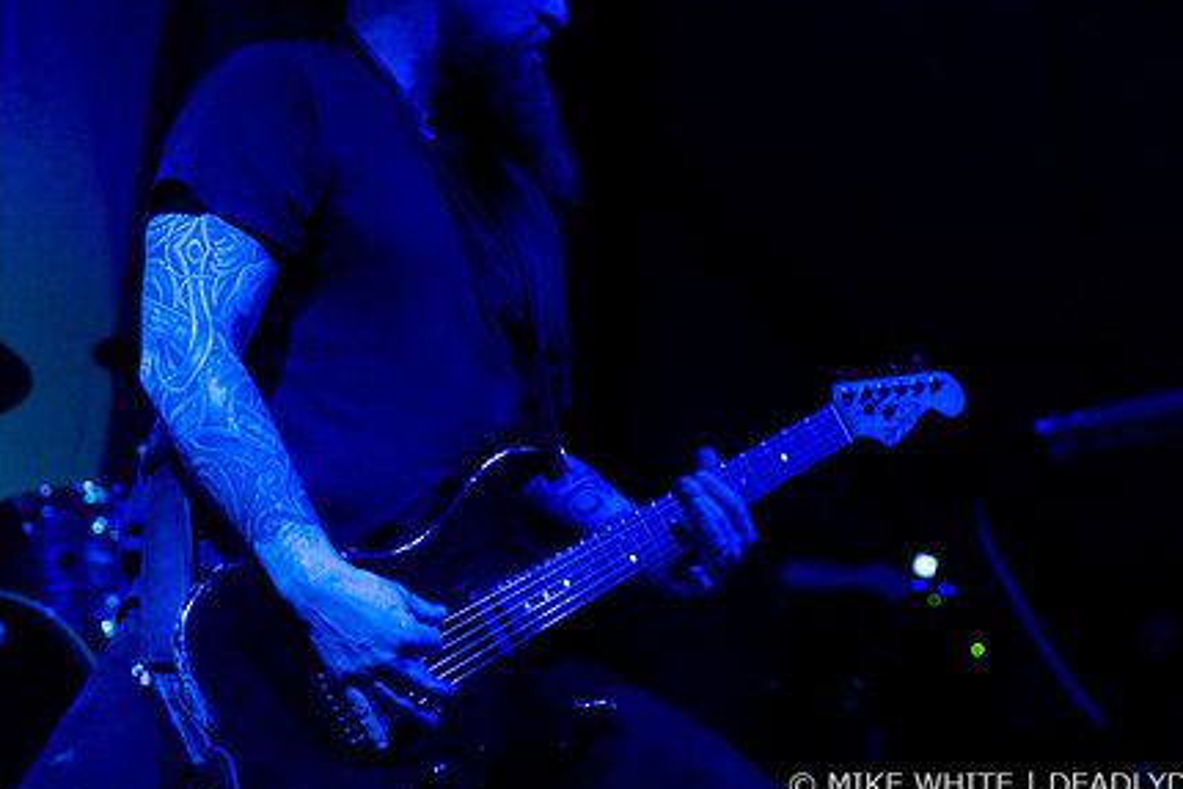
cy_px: 279
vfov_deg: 14.1
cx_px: 600
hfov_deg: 21.0
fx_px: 3188
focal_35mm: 97
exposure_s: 1/60
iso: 1600
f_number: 2.8
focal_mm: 48
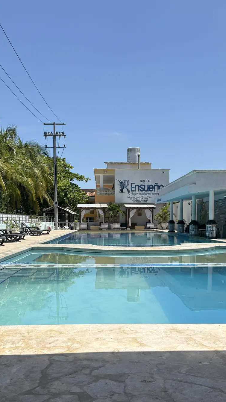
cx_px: 113
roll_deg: -0.2
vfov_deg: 52.1
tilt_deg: -4.6
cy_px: 255
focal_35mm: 38
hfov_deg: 31.2
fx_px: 405
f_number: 1.6
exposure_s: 1/4950
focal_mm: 5.96
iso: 50
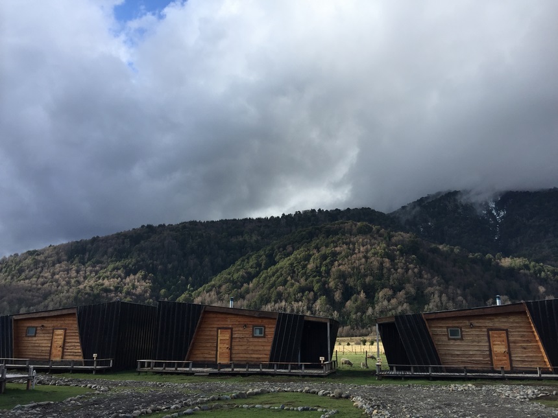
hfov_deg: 61.7
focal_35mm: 29
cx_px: 279
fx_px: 467
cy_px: 209
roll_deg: -0.6
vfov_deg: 48.2
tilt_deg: +16.7
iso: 32
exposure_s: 1/860
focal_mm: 4.15
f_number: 2.2
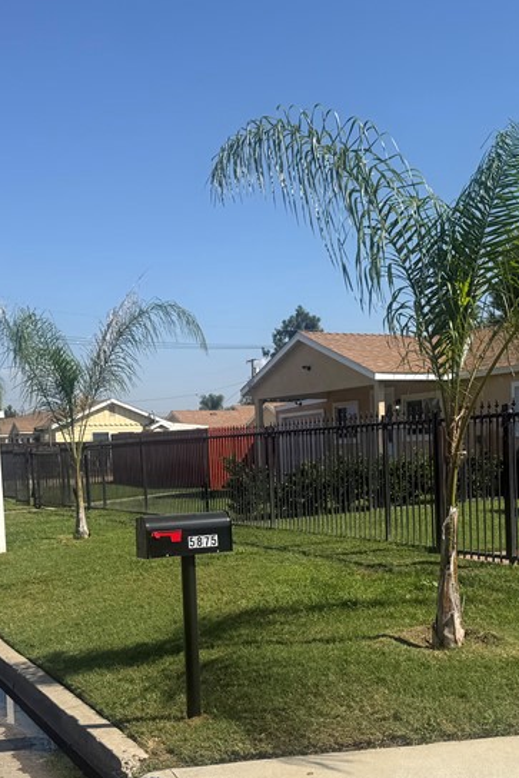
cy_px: 513
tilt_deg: -2.5
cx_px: 332
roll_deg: +3.1
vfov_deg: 41.4
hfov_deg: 28.5
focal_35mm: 47
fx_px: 1016
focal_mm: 6.76
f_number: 1.78
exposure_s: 1/5319
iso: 80
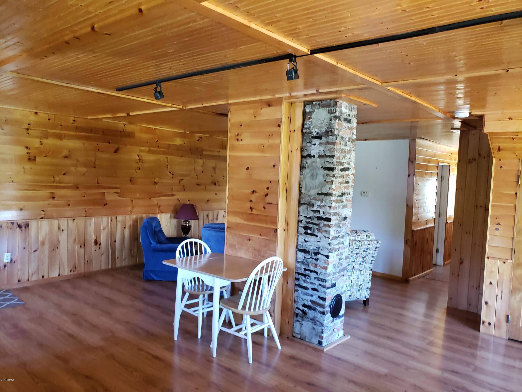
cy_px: 196
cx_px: 261
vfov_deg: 53.1
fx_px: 392
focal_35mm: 26
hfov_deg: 67.3
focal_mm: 4.3
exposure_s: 1/16
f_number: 2.4
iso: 250
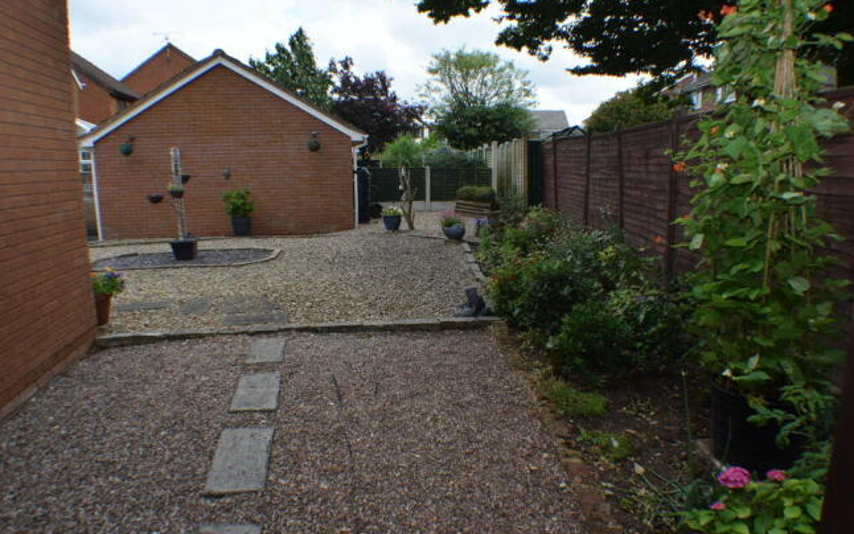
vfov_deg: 40.6
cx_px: 424
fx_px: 722
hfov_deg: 61.2
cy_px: 274
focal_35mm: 31
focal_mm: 20
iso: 200
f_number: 8
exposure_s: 1/250
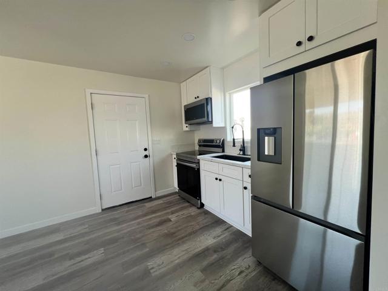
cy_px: 146
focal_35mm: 13
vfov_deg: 89.9
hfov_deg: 106.2
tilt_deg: -5.2
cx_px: 194
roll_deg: +2.7
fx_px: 146
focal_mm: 1.57
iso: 125
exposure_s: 1/99
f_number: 1.8
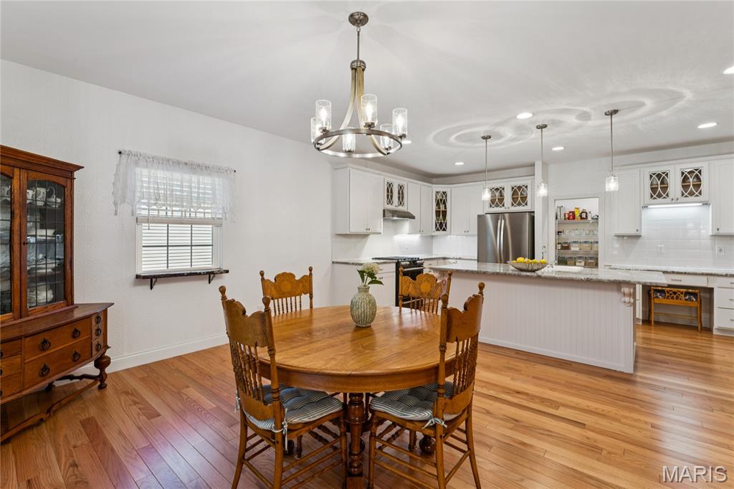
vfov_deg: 73.4
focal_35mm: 16
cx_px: 367
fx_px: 328
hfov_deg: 96.4
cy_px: 244
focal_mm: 16.1
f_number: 13
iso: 200
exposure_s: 1/3.33
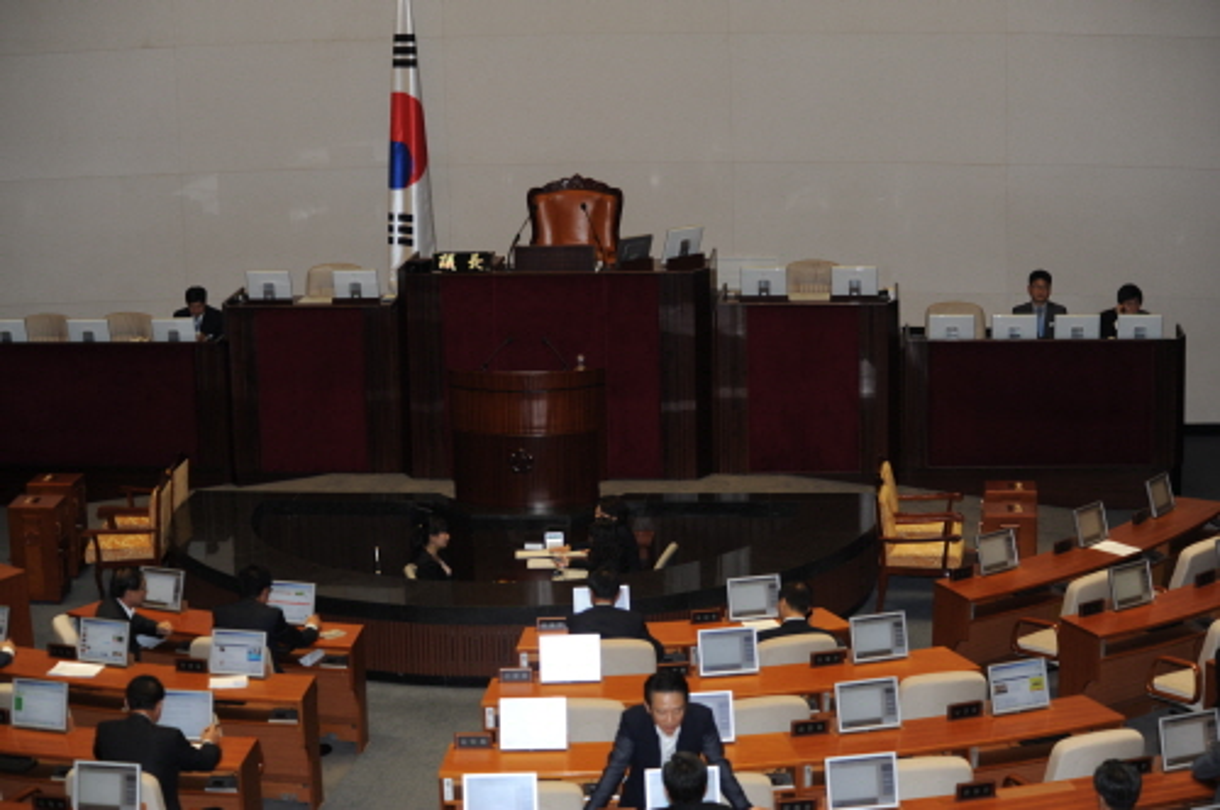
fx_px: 2708
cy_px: 405
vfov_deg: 17.0
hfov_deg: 25.4
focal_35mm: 80
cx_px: 610
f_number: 5
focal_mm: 80
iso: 200
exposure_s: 1/60
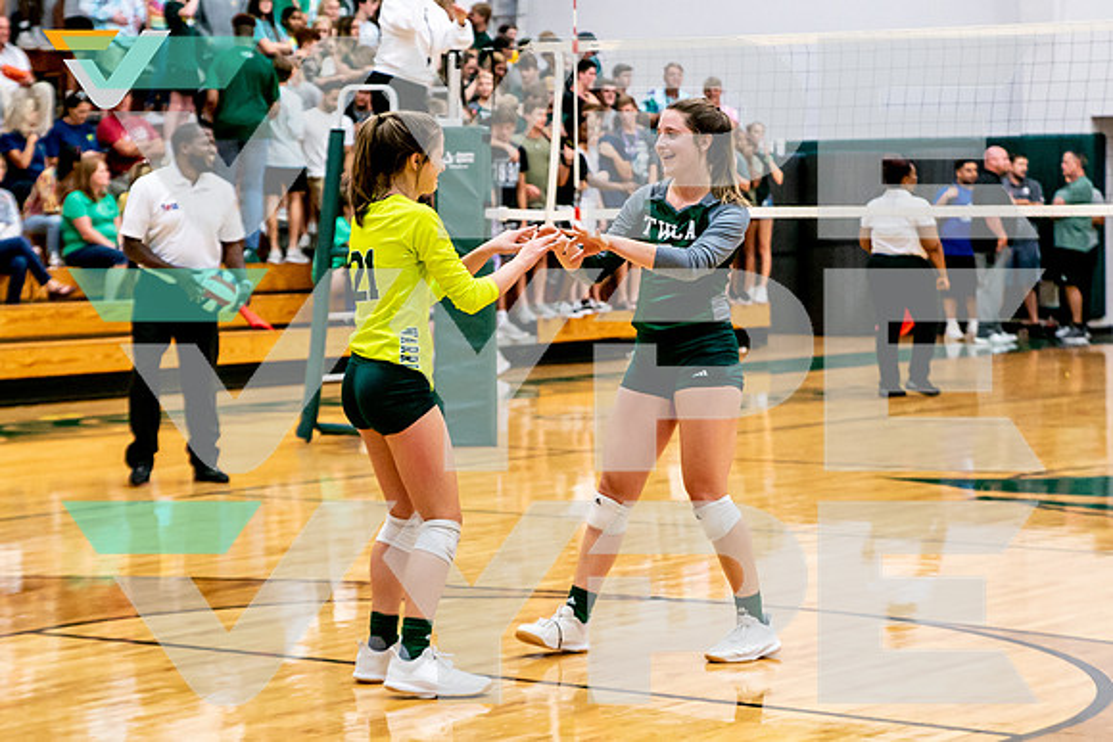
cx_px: 503
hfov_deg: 19.5
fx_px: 3241
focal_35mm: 105
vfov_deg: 13.1
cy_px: 280
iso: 2500
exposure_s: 1/750
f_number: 2.8
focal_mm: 70
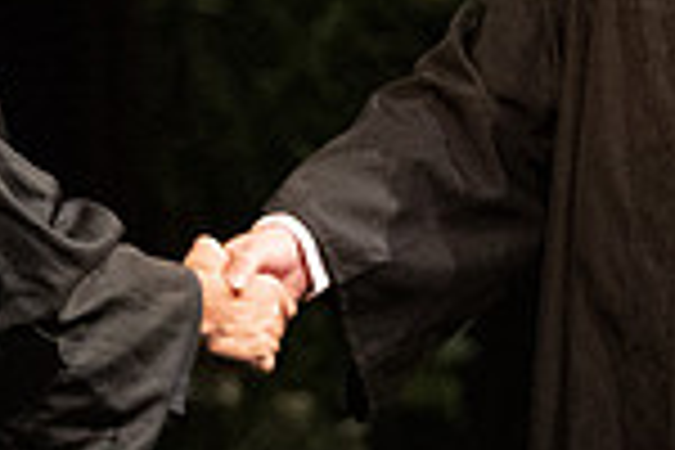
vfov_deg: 1.0
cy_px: -177
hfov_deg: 1.6
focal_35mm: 1323
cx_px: 647
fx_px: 24804
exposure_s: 1/200
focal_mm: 190
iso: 1600
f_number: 2.8
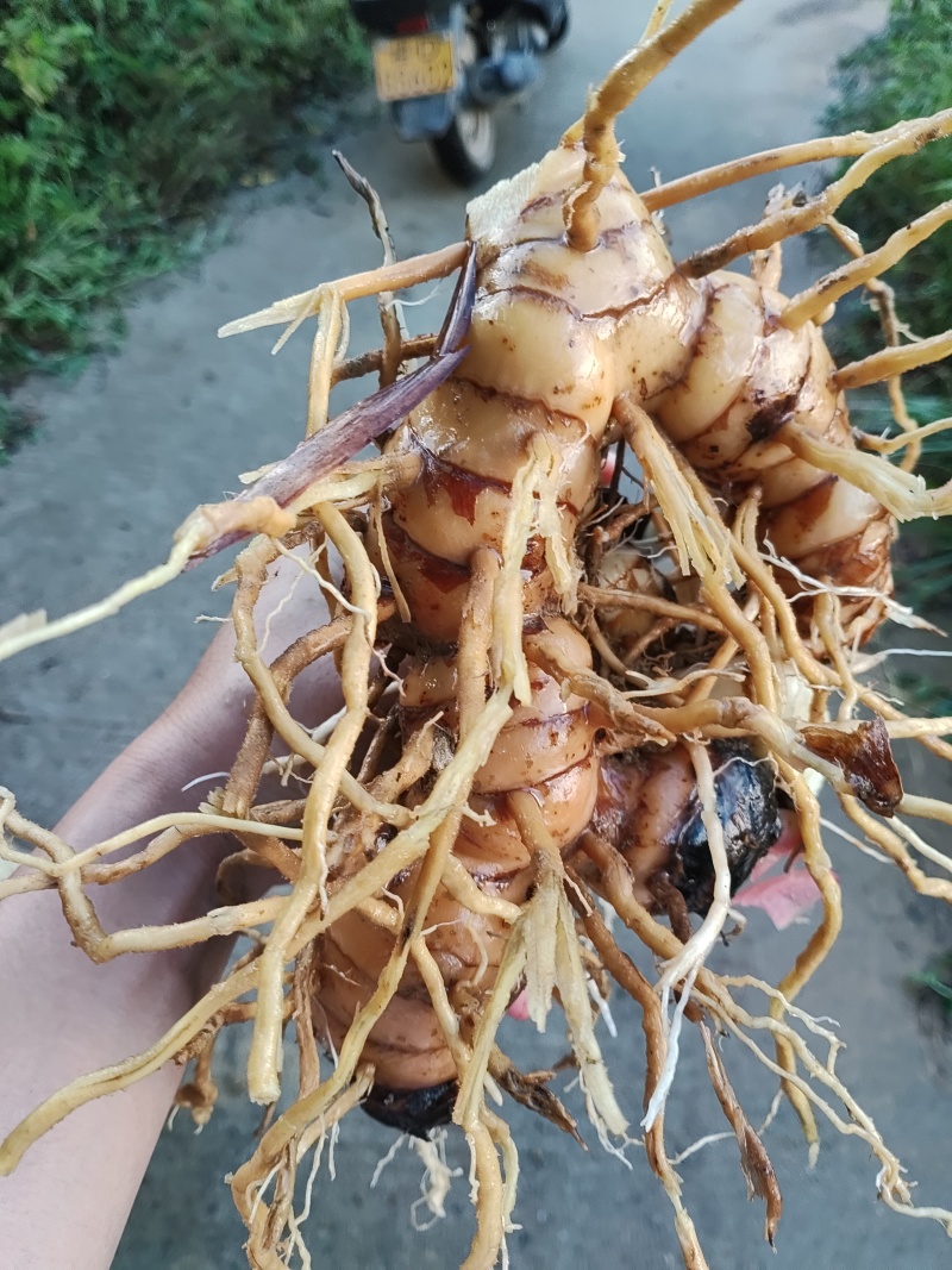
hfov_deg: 53.1
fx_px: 954
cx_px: 476
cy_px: 635
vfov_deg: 67.3
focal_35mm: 26
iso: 246
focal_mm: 4.26
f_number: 1.8
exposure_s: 1/50
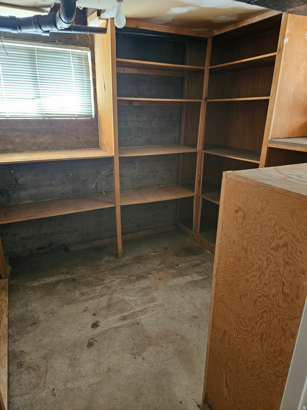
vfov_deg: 73.9
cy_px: 205
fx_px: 272
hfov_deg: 58.9
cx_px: 154
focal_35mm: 23
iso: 640
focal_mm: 5.4
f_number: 1.8
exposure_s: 1/24
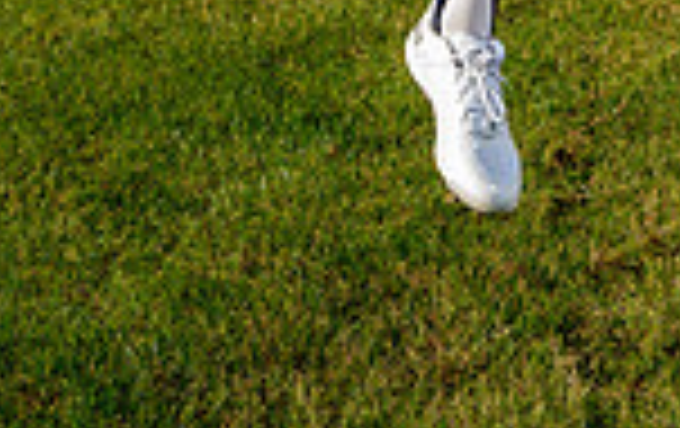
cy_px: -568
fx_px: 1968
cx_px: 477
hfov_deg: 19.5
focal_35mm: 106
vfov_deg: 10.7
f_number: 5
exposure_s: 1/250
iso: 64
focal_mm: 35
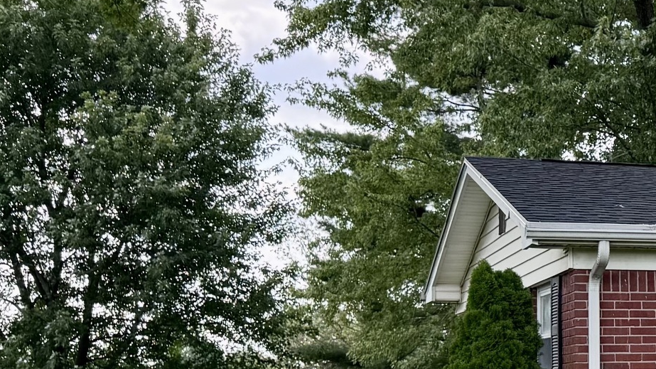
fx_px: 1513
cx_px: 974
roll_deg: +1.1
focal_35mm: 87
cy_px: 331
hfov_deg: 20.9
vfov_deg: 13.8
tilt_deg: +1.0
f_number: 1.78
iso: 80
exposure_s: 1/693
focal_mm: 6.76
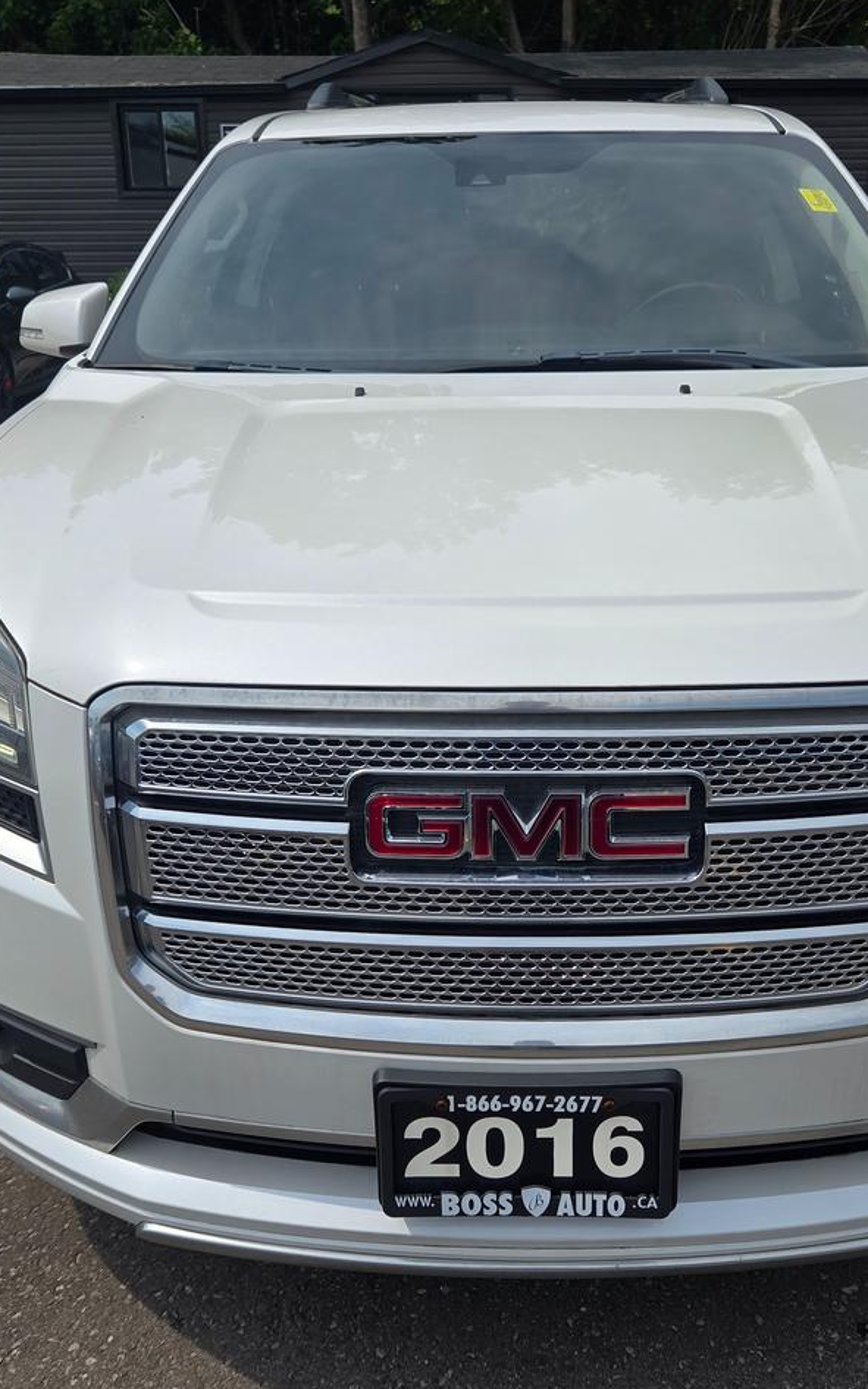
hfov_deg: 38.2
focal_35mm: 33
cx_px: 496
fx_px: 1249
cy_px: 690
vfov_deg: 58.1
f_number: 1.8
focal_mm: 5.4
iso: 25
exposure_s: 1/2650
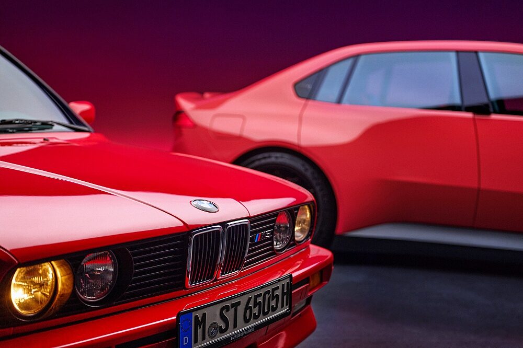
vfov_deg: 24.2
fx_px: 813
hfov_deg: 35.7
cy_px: 174
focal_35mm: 56
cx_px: 262
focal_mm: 56
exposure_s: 1/800
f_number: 2
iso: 800
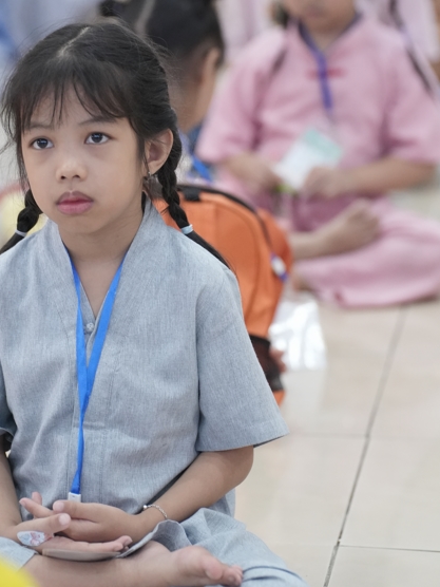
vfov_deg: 11.5
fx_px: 2915
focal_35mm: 172
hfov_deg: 8.6
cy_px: 251
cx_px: 117
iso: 4000
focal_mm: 102
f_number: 2.8
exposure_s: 1/200
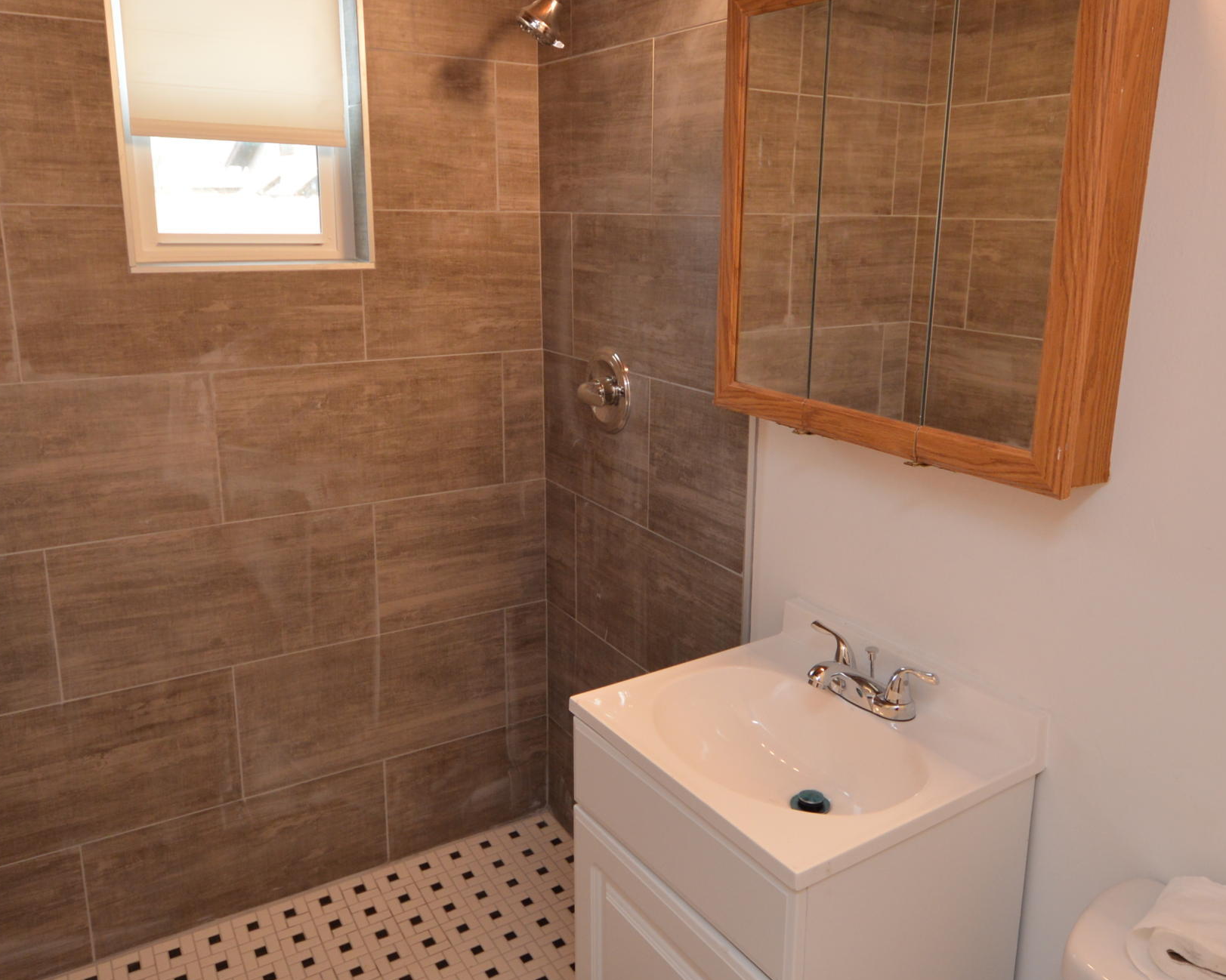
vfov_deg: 54.9
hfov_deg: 66.0
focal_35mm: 26
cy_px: 449
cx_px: 639
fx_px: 943
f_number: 4.5
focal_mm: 10
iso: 400
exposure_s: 1/80
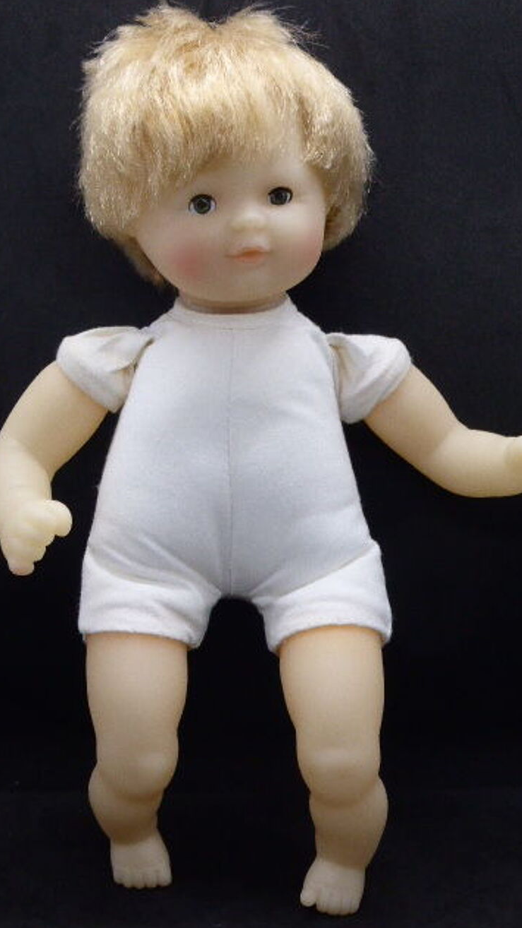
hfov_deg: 19.1
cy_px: 464
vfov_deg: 33.3
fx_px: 1550
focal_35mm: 63
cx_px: 244
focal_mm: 9.7
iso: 400
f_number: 4.6
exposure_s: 1/60
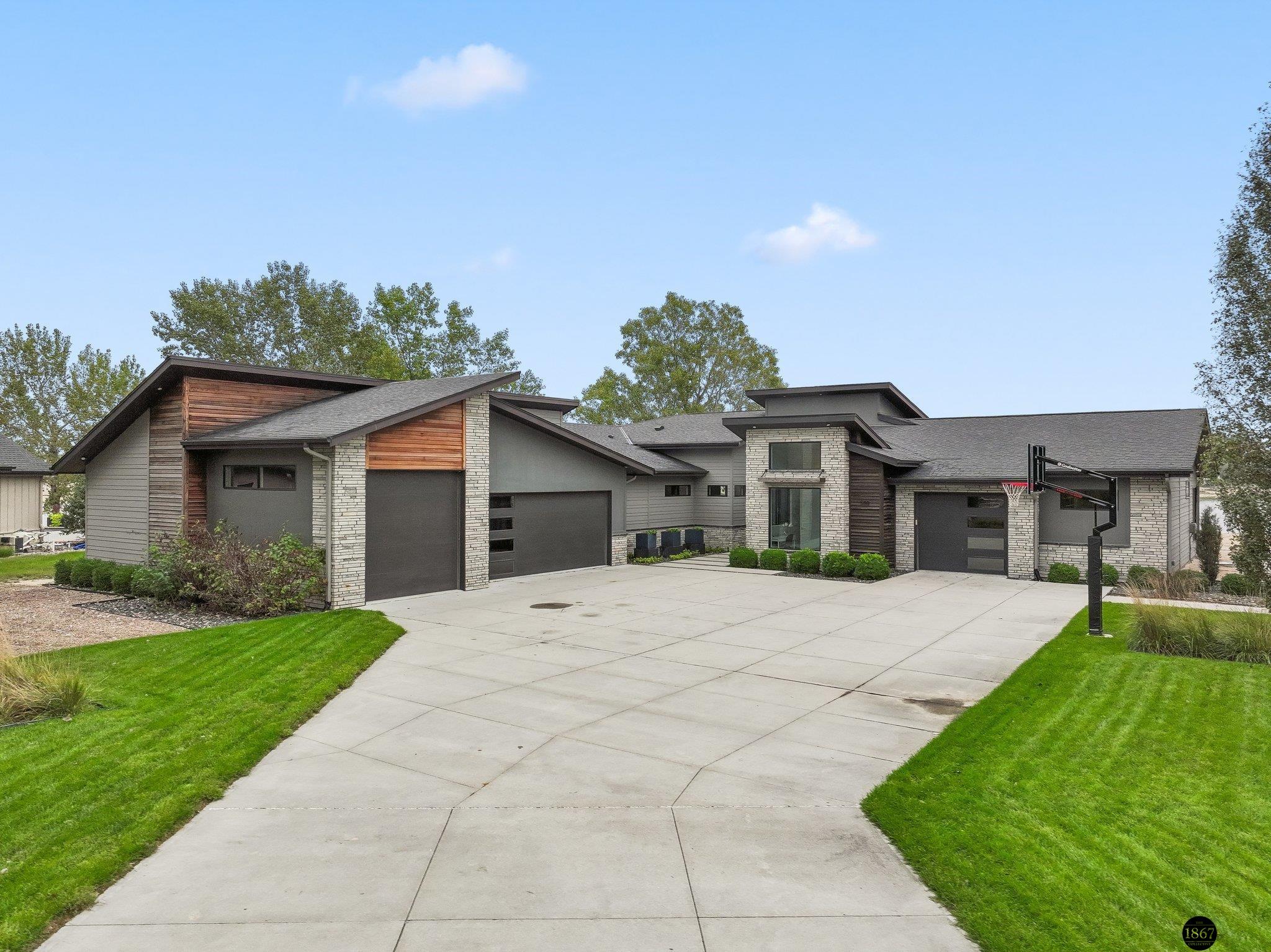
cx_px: 636
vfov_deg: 56.8
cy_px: 476
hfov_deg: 71.6
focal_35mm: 24
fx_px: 881
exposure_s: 1/6
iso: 200
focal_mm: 12.3
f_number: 8
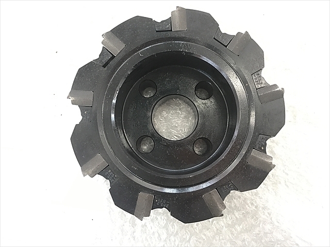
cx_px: 165
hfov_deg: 63.4
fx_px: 267
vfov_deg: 49.7
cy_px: 124
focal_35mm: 28
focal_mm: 3.99
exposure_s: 1/24
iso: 40
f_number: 1.8
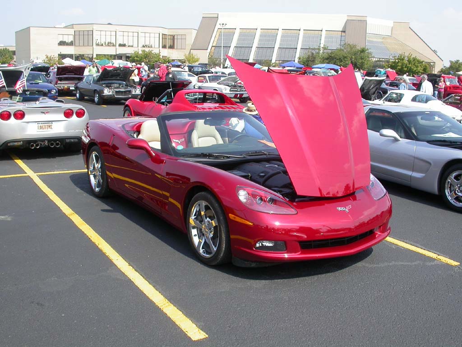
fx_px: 507
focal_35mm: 38
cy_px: 174
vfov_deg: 37.7
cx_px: 231
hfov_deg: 49.0
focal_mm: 7.85
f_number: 6
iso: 100
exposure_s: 1/255
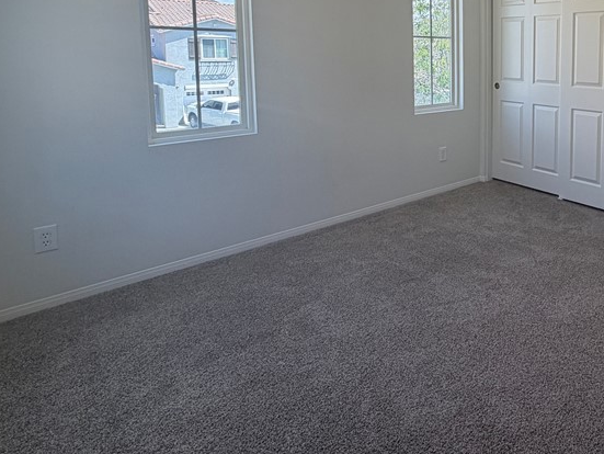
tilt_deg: -5.3
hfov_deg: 59.6
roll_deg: -0.7
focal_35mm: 26
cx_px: 516
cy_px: 92
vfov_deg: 50.0
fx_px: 454
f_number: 2.2
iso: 50
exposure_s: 1/122
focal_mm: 2.22
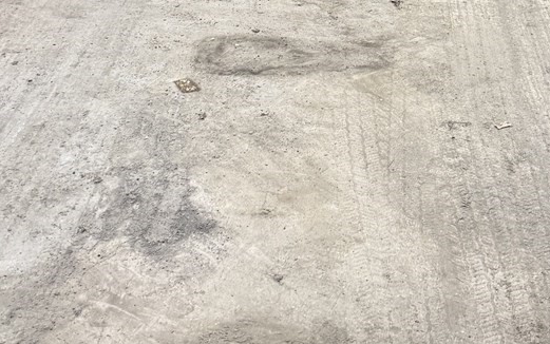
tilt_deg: -9.9
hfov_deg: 27.5
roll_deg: -1.5
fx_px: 1125
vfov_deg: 16.2
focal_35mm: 75
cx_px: 303
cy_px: -136
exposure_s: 1/121
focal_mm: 6.76
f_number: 1.78
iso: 160
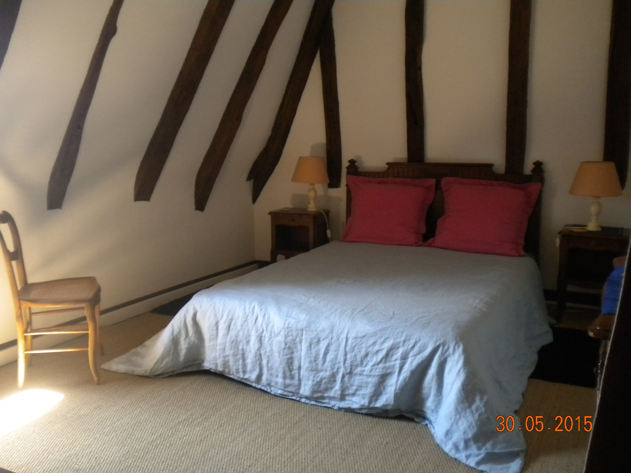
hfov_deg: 52.6
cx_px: 316
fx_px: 638
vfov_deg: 40.7
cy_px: 236
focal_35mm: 35
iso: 400
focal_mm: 6.3
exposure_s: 1/42
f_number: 3.1
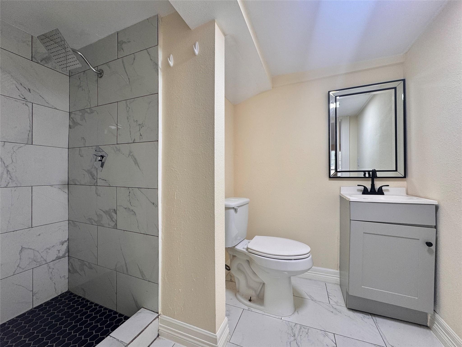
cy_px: 174
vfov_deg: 85.7
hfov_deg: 102.1
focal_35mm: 14
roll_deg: -0.4
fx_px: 187
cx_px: 231
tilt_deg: -0.5
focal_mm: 2.22
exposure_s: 1/99
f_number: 2.2
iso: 80
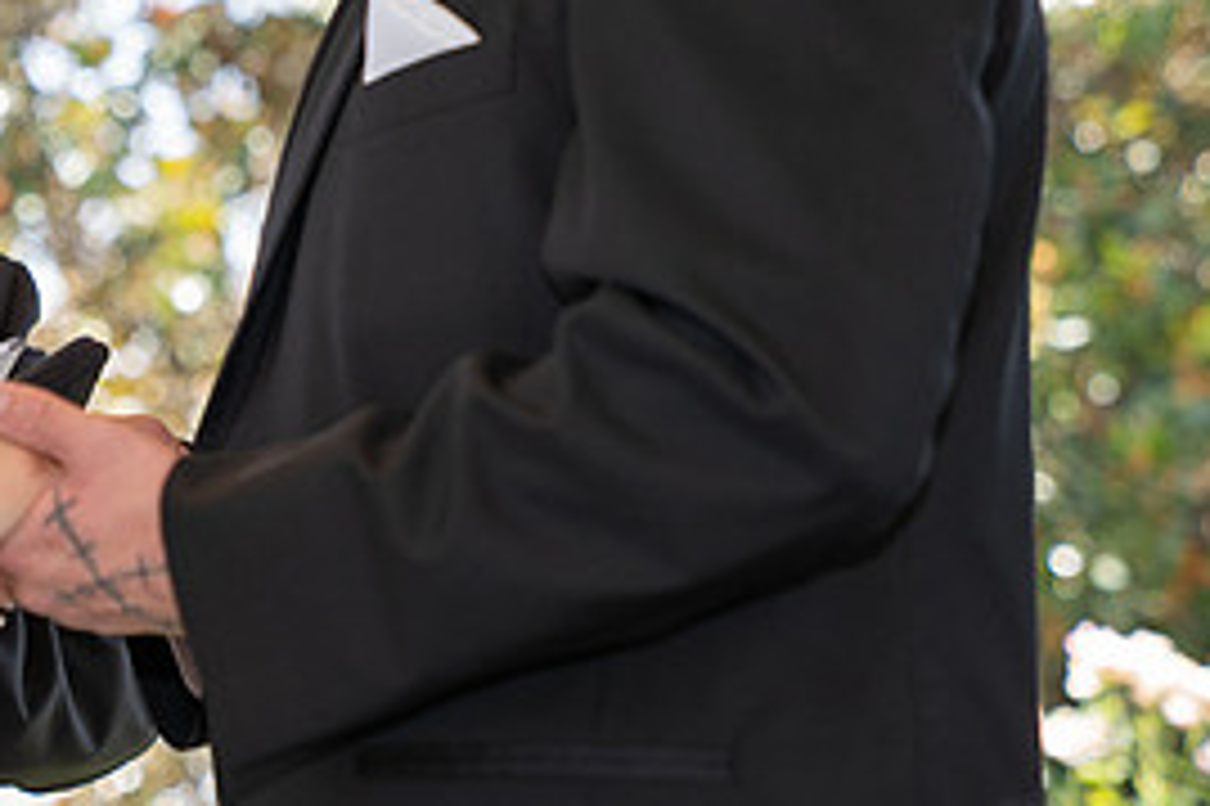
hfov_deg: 13.4
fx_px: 5072
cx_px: 22
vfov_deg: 9.1
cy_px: 133
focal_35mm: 151
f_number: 3.2
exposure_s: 1/250
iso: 200
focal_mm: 70
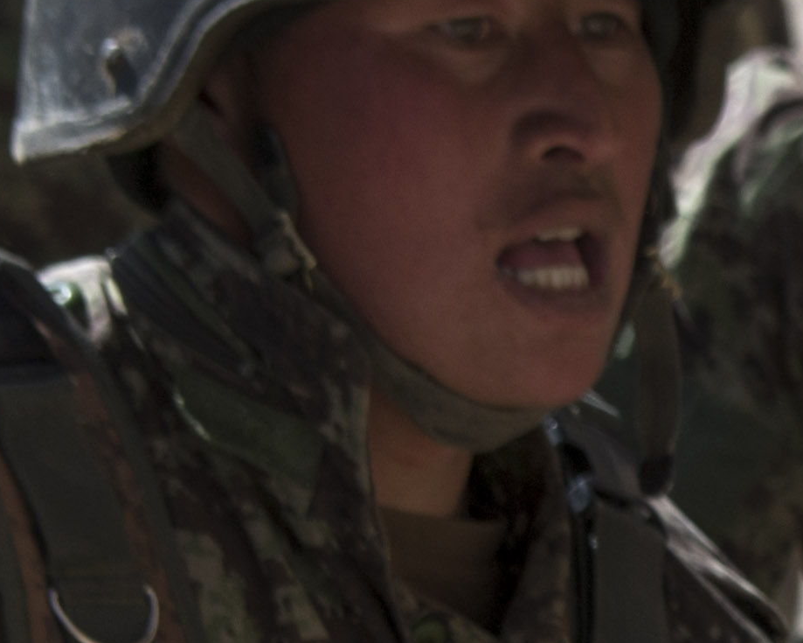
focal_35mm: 361
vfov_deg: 4.2
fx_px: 8579
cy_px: 1422
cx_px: 2073
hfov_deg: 5.2
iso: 100
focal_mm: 48
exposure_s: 1/640
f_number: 6.3
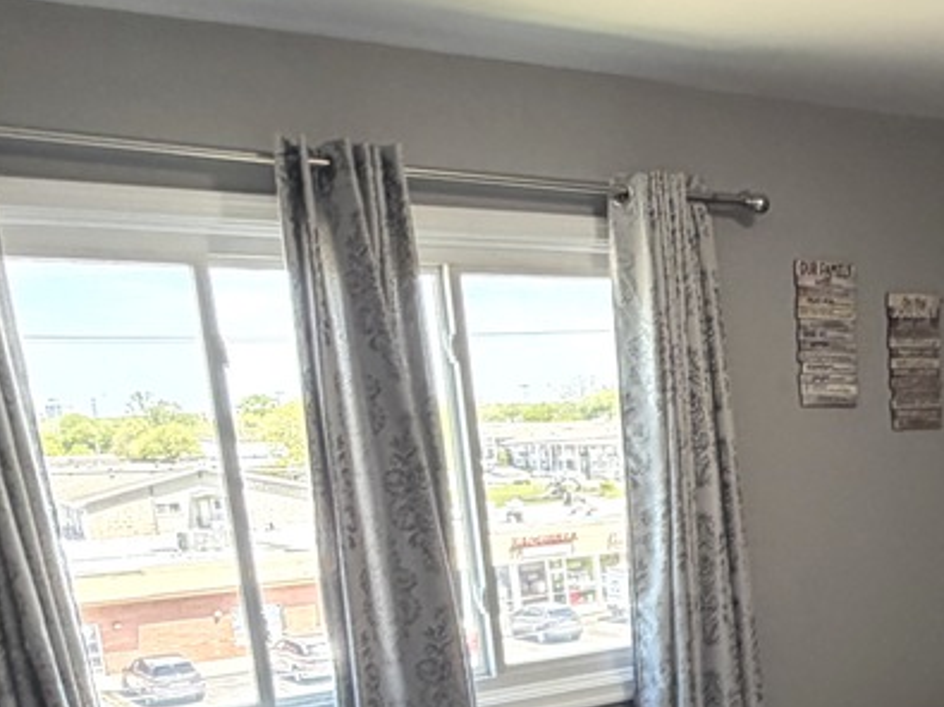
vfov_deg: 26.8
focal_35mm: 51
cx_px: 982
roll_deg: +1.3
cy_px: 728
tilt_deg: -15.9
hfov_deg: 33.7
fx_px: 1390
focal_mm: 2.22
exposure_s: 1/60
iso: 160
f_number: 2.2
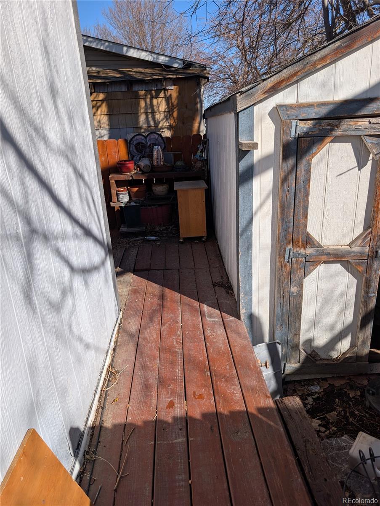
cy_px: 253
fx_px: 351
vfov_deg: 71.5
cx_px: 190
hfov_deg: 56.9
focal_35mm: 24
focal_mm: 6.9
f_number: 1.68
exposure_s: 1/1431
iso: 20
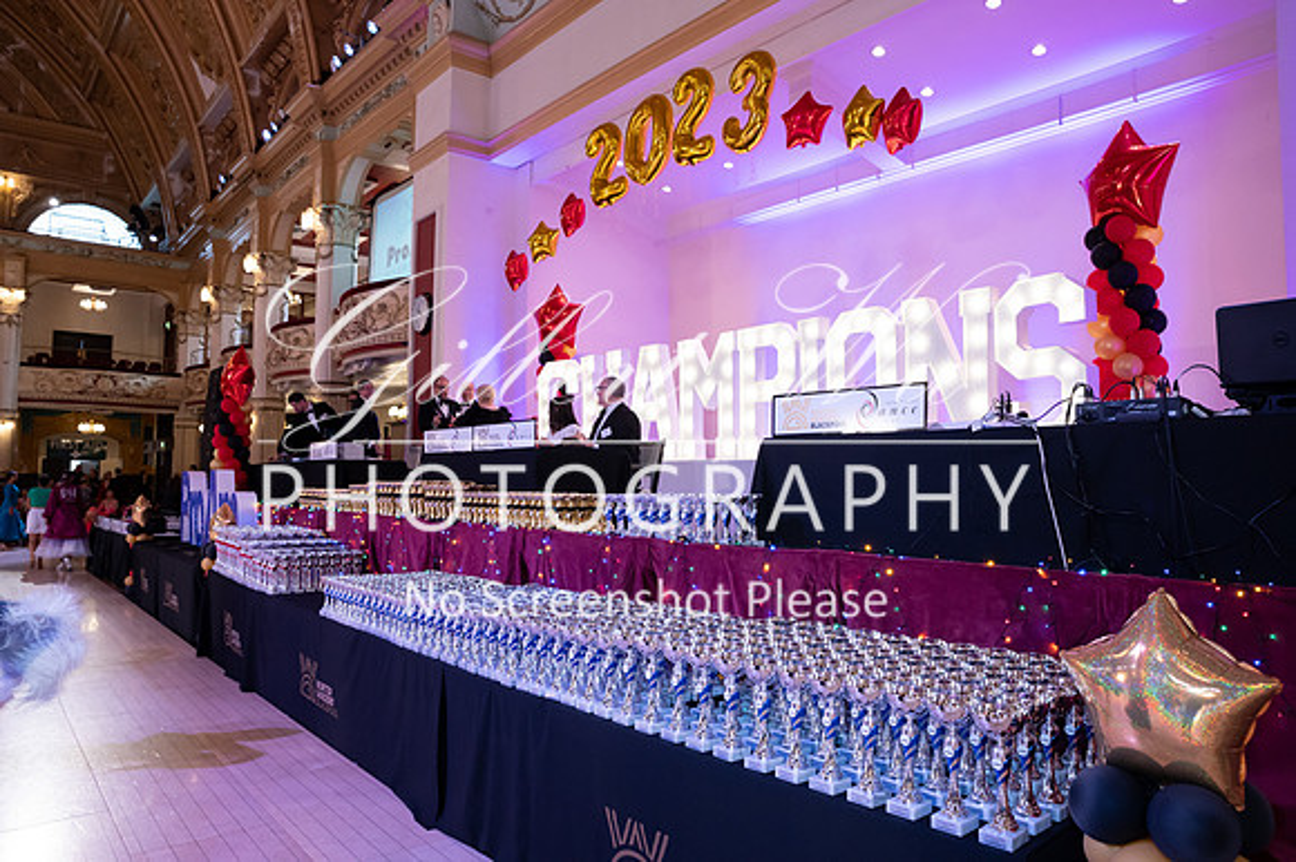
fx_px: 863
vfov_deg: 53.1
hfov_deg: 73.8
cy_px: 431
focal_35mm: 24
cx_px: 648
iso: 3200
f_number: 7.1
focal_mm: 24
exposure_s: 1/80
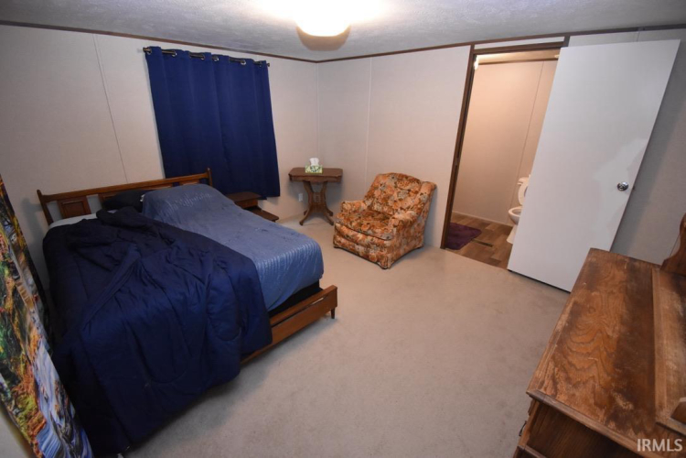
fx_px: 286
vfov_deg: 77.3
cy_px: 229
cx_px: 343
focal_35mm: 15
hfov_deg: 100.4
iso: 2500
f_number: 4.5
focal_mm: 10
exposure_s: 1/60
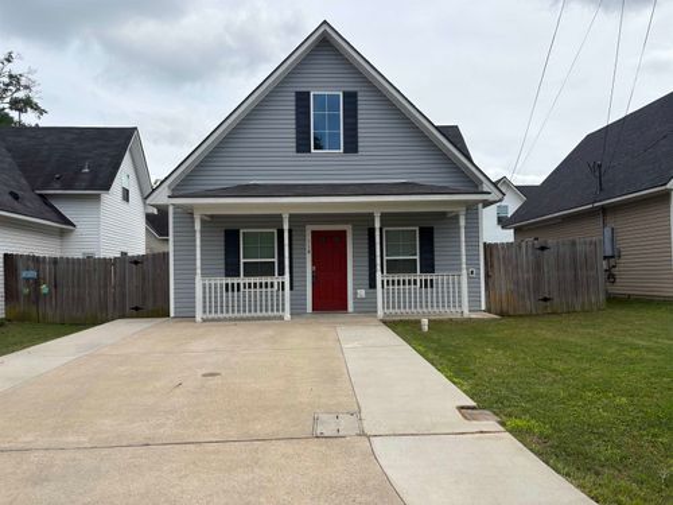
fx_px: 505
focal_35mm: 26
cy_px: 252
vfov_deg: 53.1
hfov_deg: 67.3
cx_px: 336
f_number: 1.6
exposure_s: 1/4065
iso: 50
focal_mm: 5.96
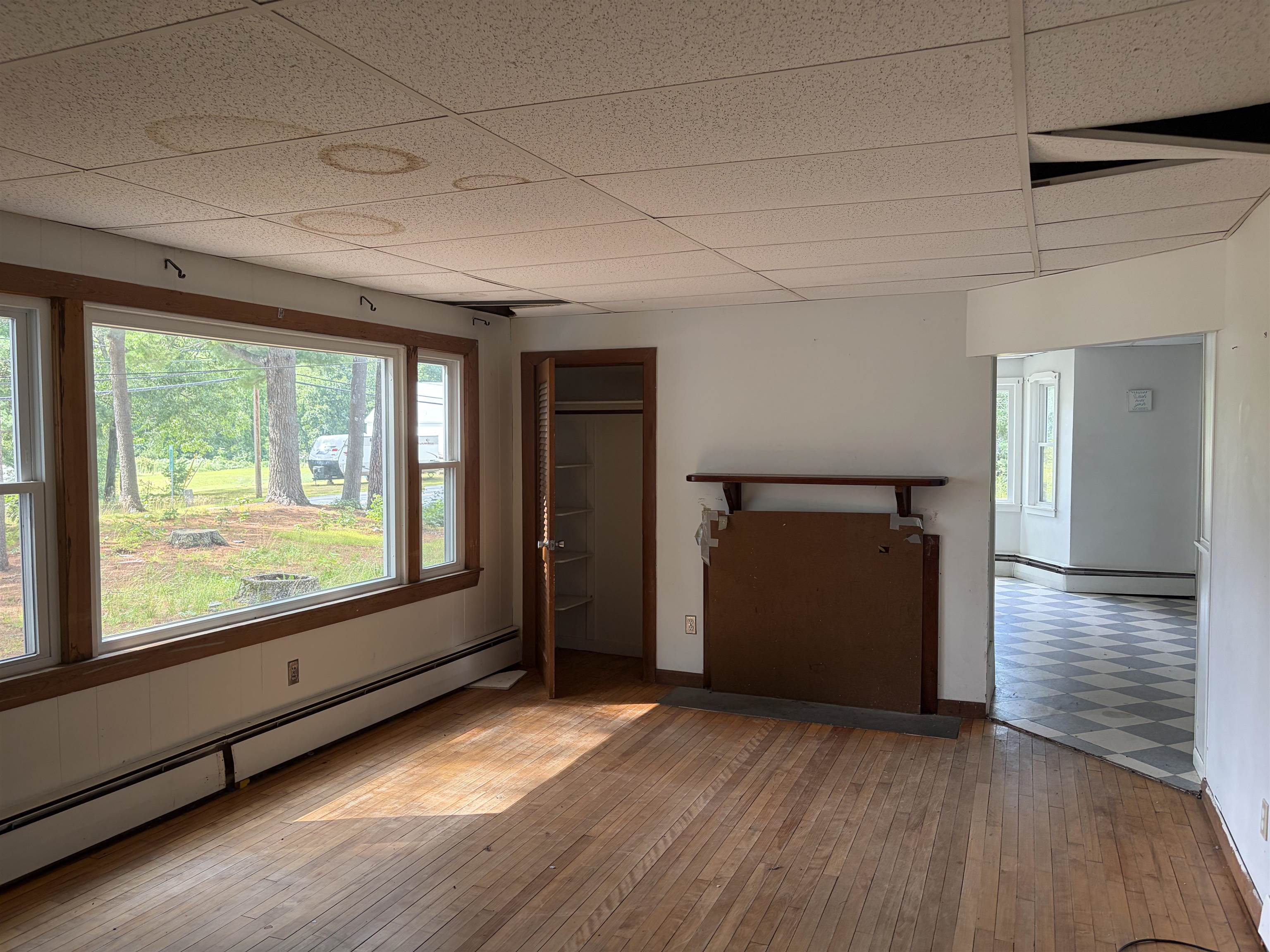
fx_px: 954
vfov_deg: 53.1
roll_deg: +0.3
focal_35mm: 26
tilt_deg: -2.3
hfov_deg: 67.3
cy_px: 476
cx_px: 635
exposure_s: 1/130
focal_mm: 5.96
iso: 100
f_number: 1.6
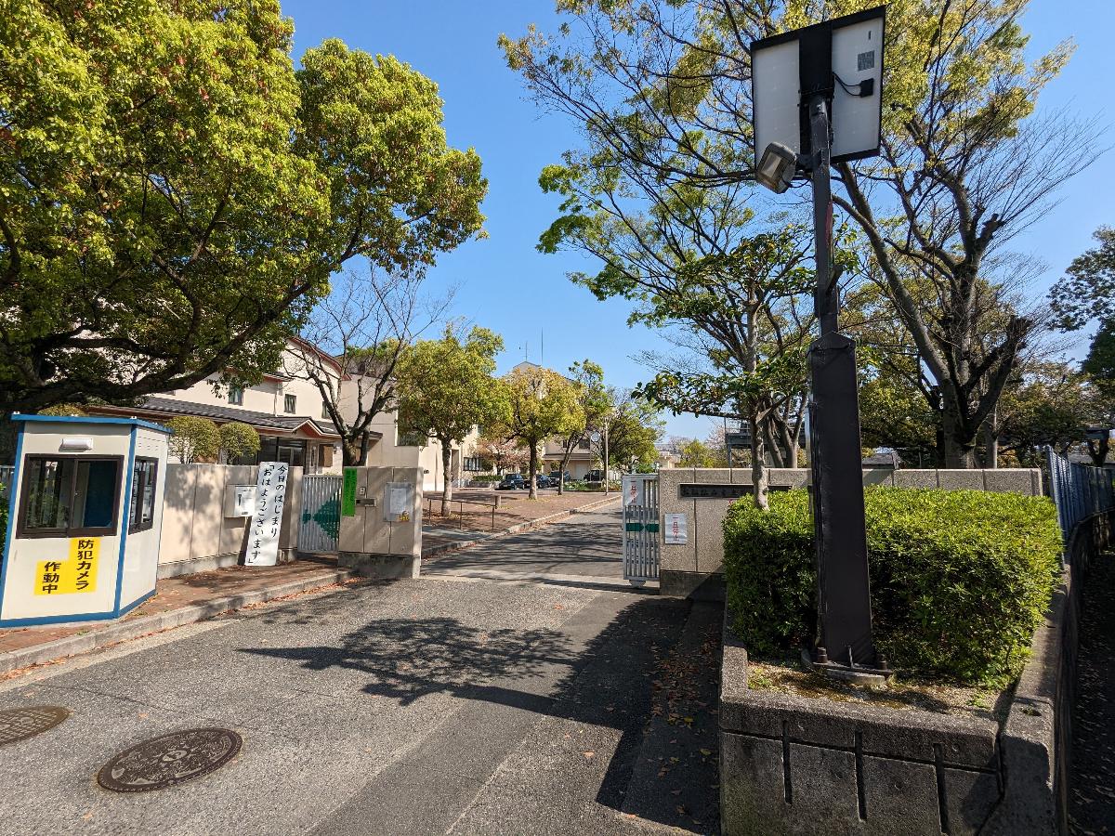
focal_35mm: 16
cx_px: 558
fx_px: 515
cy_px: 418
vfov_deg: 78.1
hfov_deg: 94.5
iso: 52
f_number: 2.2
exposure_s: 1/2114
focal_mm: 2.35
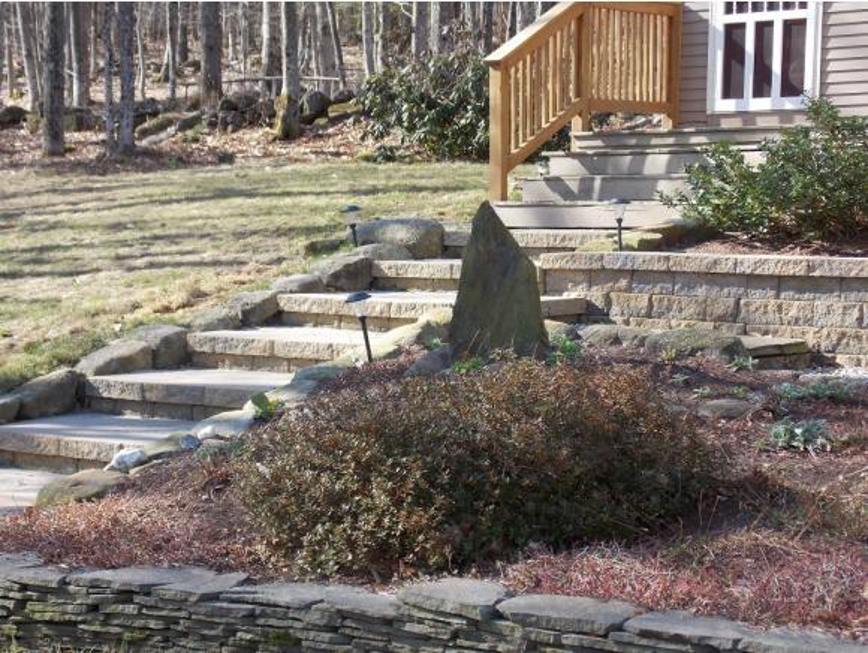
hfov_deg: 27.8
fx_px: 1757
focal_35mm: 70
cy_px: 326
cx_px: 434
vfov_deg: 21.0
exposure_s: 1/100
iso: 80
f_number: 4.2
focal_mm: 12.5
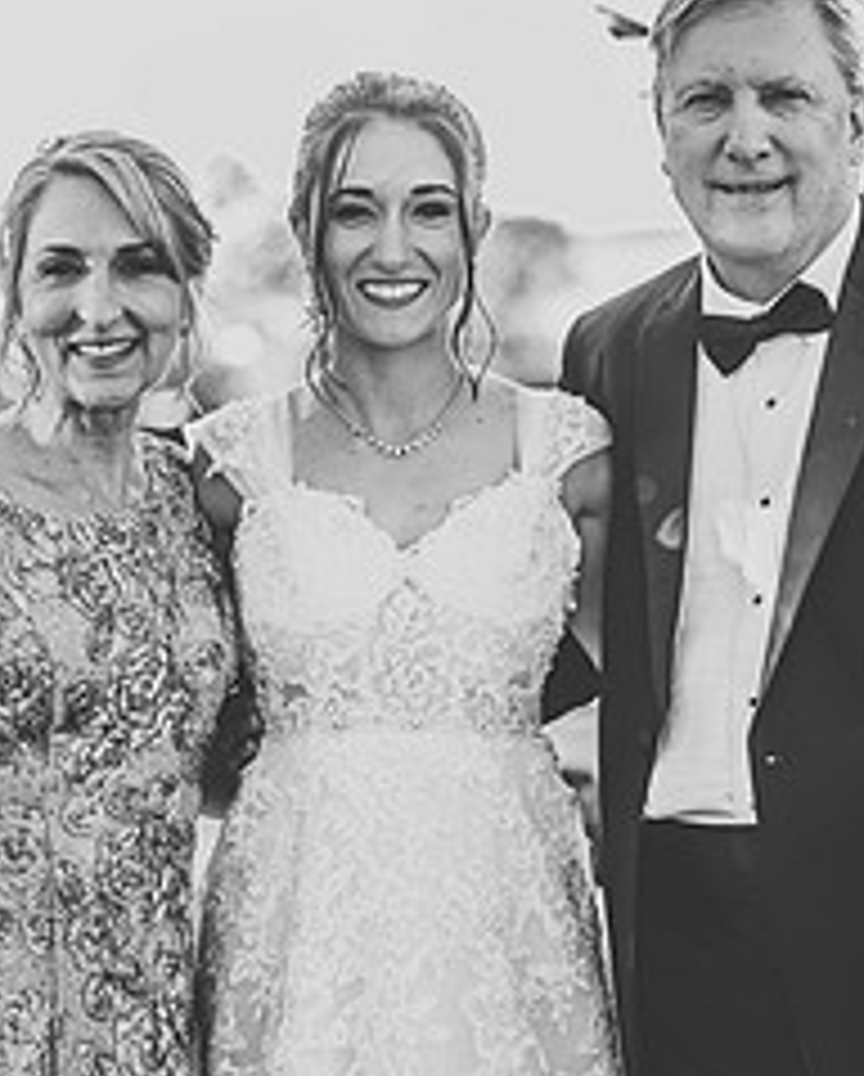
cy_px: 540
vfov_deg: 9.9
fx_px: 6185
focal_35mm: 194
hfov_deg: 8.0
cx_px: 464
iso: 800
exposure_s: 1/2500
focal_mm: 110
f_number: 2.8
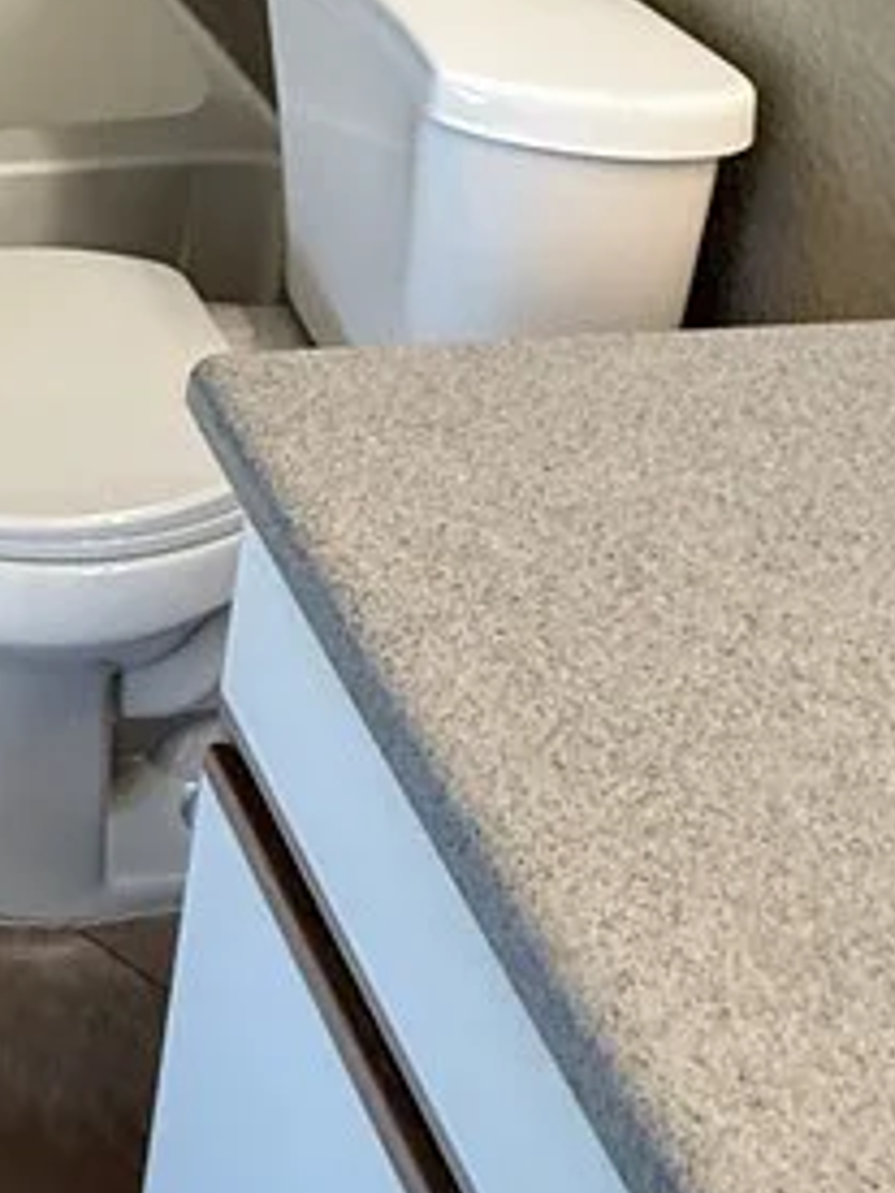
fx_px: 1793
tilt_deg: -14.1
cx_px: -350
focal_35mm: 52
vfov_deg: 29.7
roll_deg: -0.9
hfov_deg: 23.7
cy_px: -346
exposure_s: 1/60
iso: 200
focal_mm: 2.22
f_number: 2.2
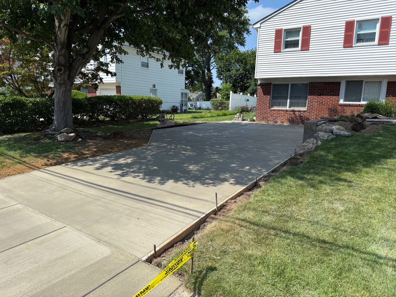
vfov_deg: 56.8
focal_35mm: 24
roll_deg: -1.3
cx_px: 198
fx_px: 275
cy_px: 148
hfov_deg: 71.6
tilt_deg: -8.5
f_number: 1.78
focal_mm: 6.76
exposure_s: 1/4167
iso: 80
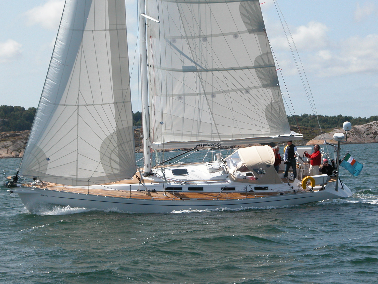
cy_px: 146
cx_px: 194
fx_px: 1507
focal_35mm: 138
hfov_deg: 14.3
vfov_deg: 10.7
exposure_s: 1/494
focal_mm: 31.9
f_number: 6
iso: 100
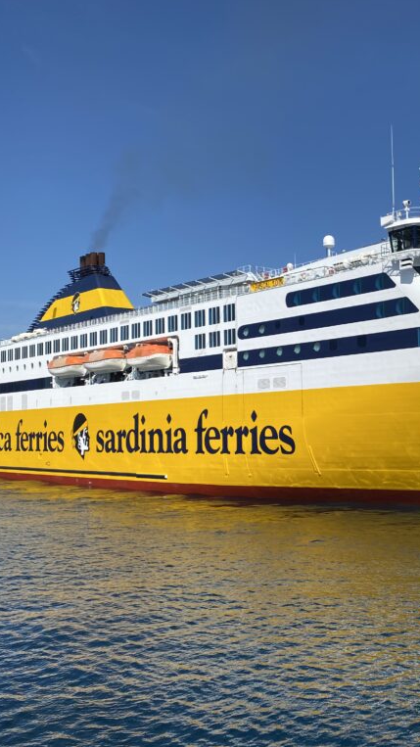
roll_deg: +0.7
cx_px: 355
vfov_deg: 52.8
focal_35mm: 38
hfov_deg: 30.2
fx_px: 753
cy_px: 372
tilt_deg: +4.0
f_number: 1.8
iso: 32
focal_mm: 4.25
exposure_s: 1/5263
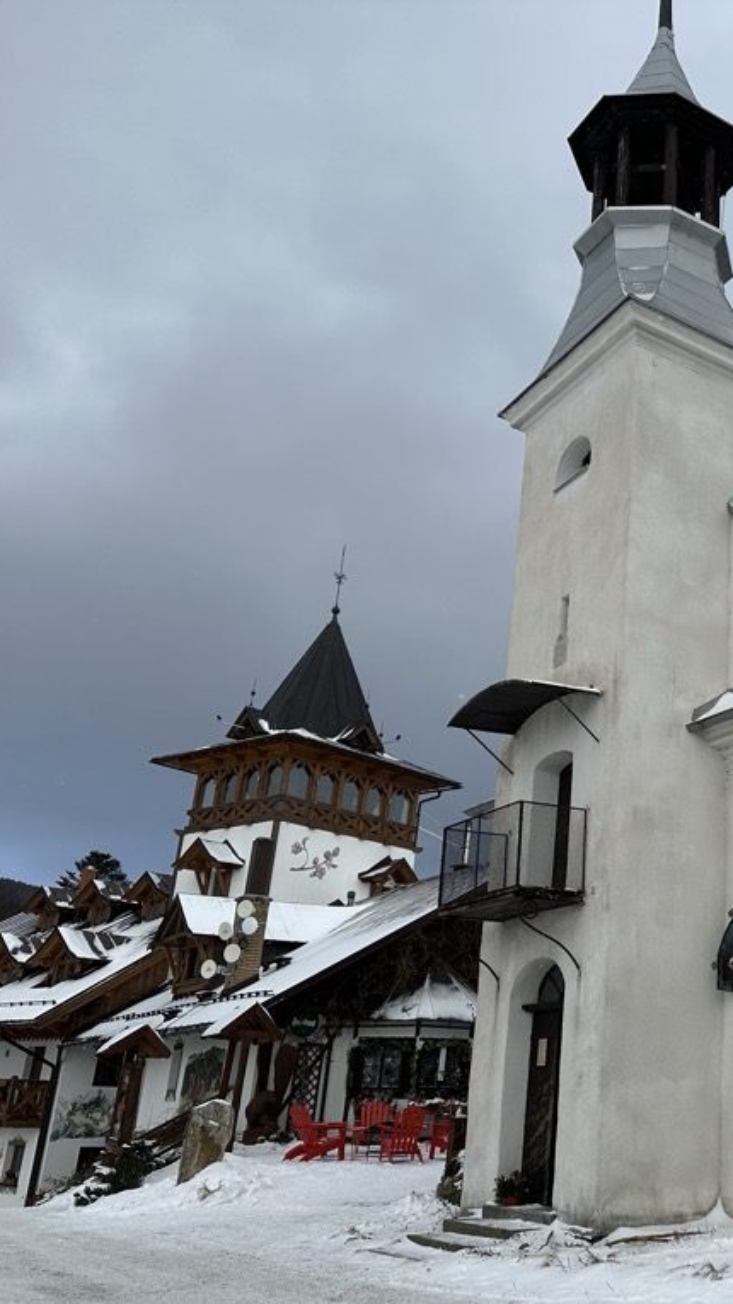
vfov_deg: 56.6
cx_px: 726
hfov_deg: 31.3
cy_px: 651
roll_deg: -1.0
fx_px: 1210
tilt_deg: +19.6
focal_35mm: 35
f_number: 1.78
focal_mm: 6.86
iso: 80
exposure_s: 1/1473
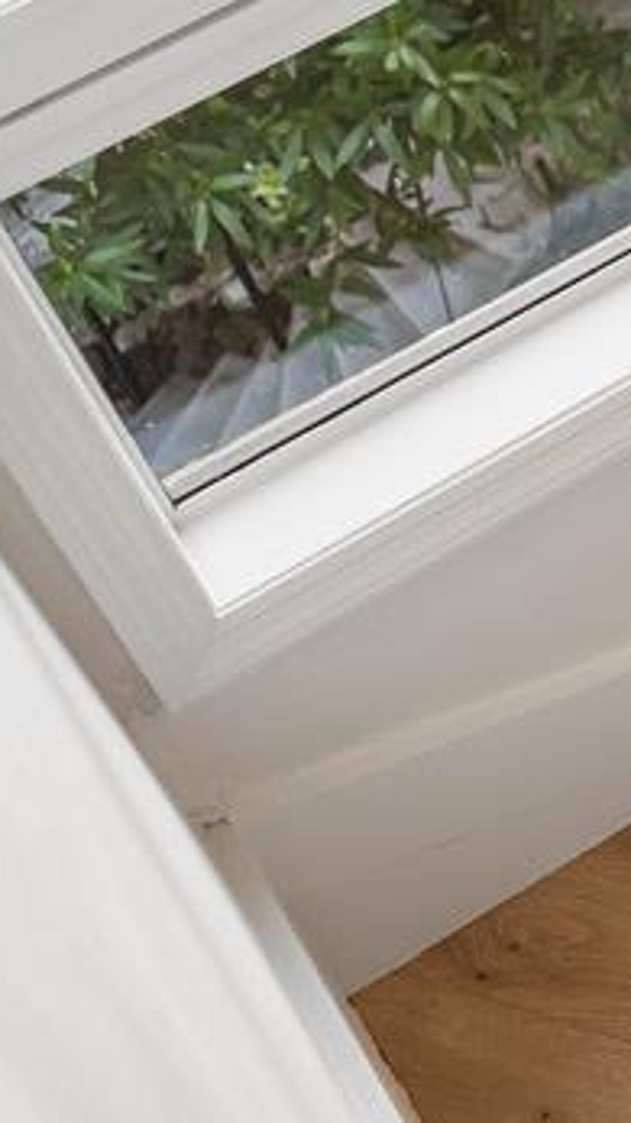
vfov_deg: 18.1
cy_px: 259
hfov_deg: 9.0
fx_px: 3507
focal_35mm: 118
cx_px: 1637
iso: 400
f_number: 5
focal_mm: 32.5
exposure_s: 1/100
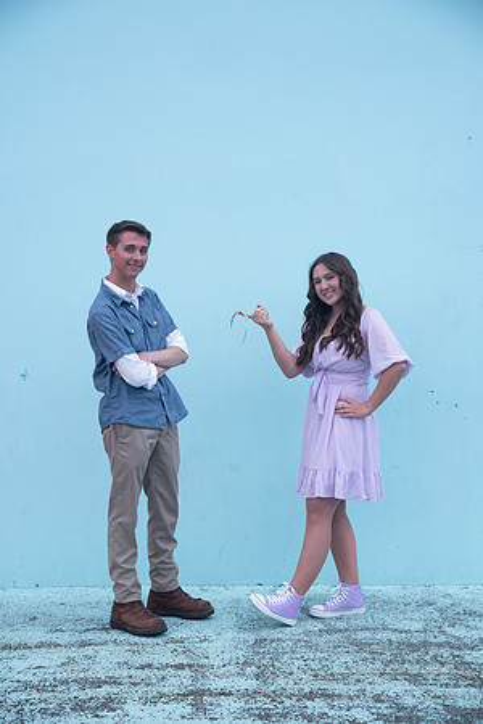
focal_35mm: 62
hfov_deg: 21.9
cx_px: 242
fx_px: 1248
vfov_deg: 32.4
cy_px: 362
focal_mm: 62
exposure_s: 1/125
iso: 640
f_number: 5.6
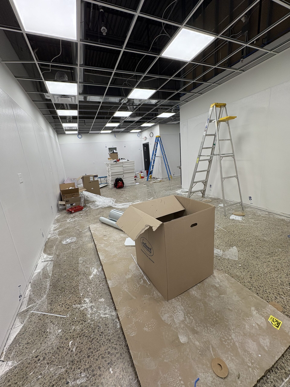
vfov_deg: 102.1
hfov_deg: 85.7
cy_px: 194
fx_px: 156
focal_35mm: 14
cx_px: 145
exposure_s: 1/130
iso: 80
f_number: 2.2
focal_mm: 2.22
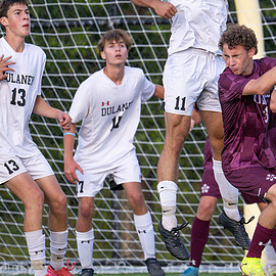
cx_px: 292
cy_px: 136
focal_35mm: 940
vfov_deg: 1.9
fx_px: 8479
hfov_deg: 1.9
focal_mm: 400
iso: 2000
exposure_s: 1/2500
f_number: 4.5
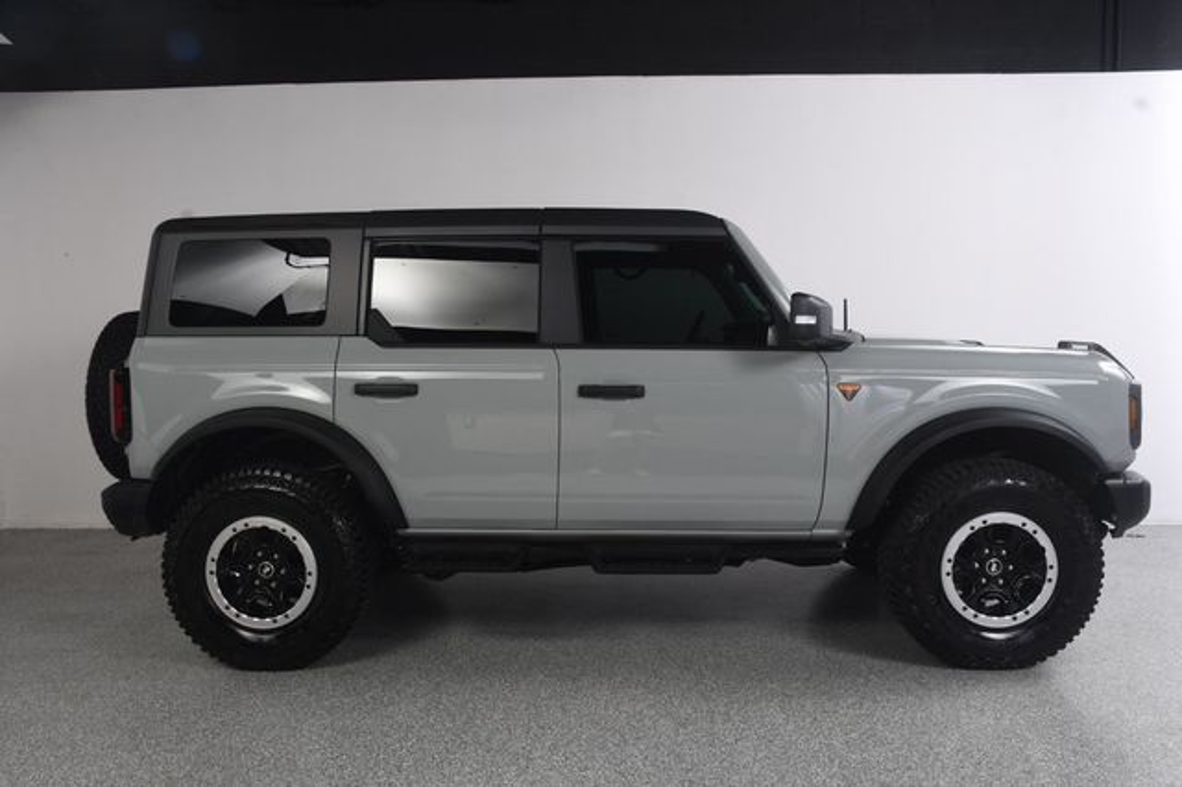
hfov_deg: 57.2
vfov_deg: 39.9
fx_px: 1083
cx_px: 591
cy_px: 394
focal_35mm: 33
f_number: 10
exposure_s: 1/160
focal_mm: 22
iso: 100
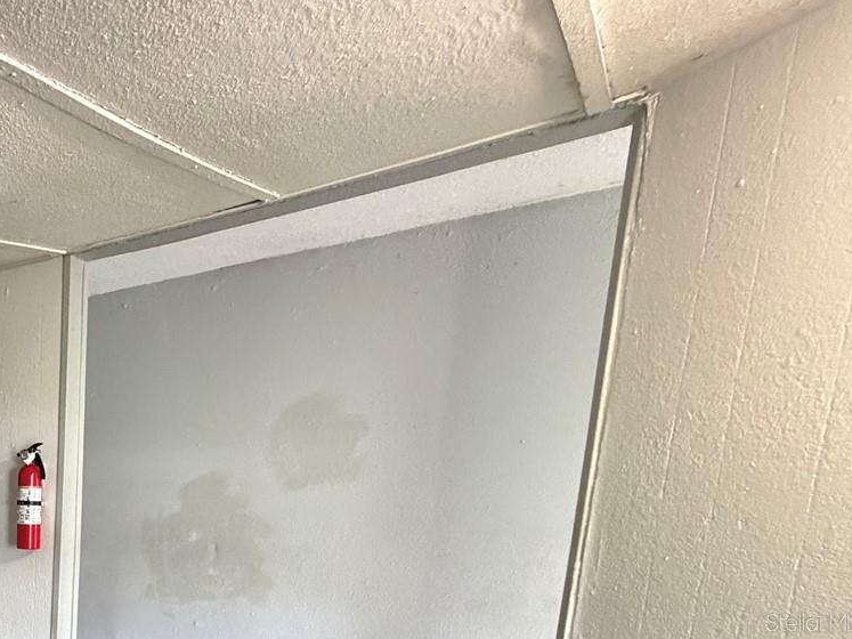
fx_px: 738
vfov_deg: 41.4
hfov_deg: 47.3
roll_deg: -1.8
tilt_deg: -8.7
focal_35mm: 30
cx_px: -39
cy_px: 622
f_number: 2.2
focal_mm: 2.22
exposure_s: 1/60
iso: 500
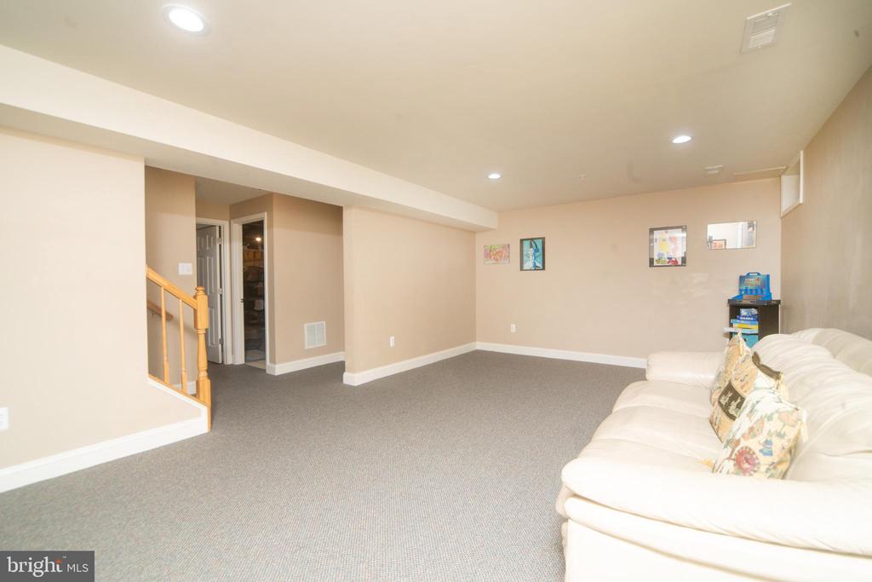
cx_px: 436
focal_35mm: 15
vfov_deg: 77.3
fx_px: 363
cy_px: 291
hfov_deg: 100.4
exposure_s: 1/60
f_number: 7.1
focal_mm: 15
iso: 400
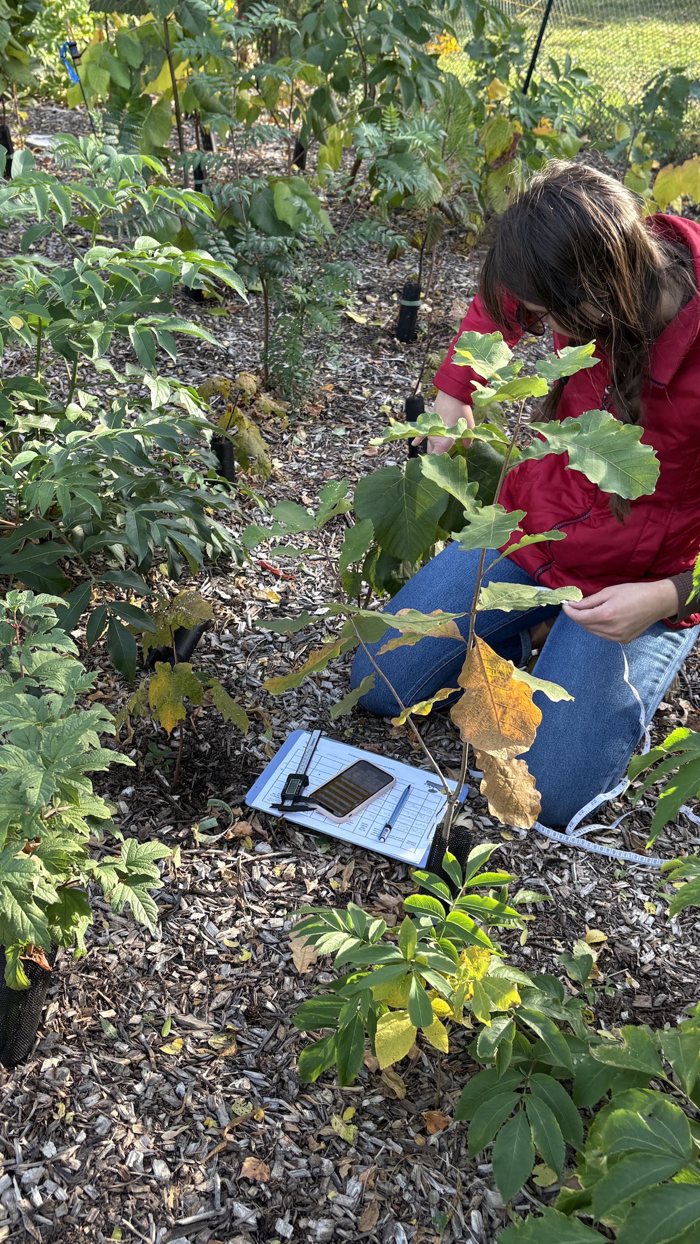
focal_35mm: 38
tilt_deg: -35.0
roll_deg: -0.4
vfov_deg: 52.8
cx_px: 290
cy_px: 612
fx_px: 1254
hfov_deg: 31.1
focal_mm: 5.96
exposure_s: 1/152
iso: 32
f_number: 1.6
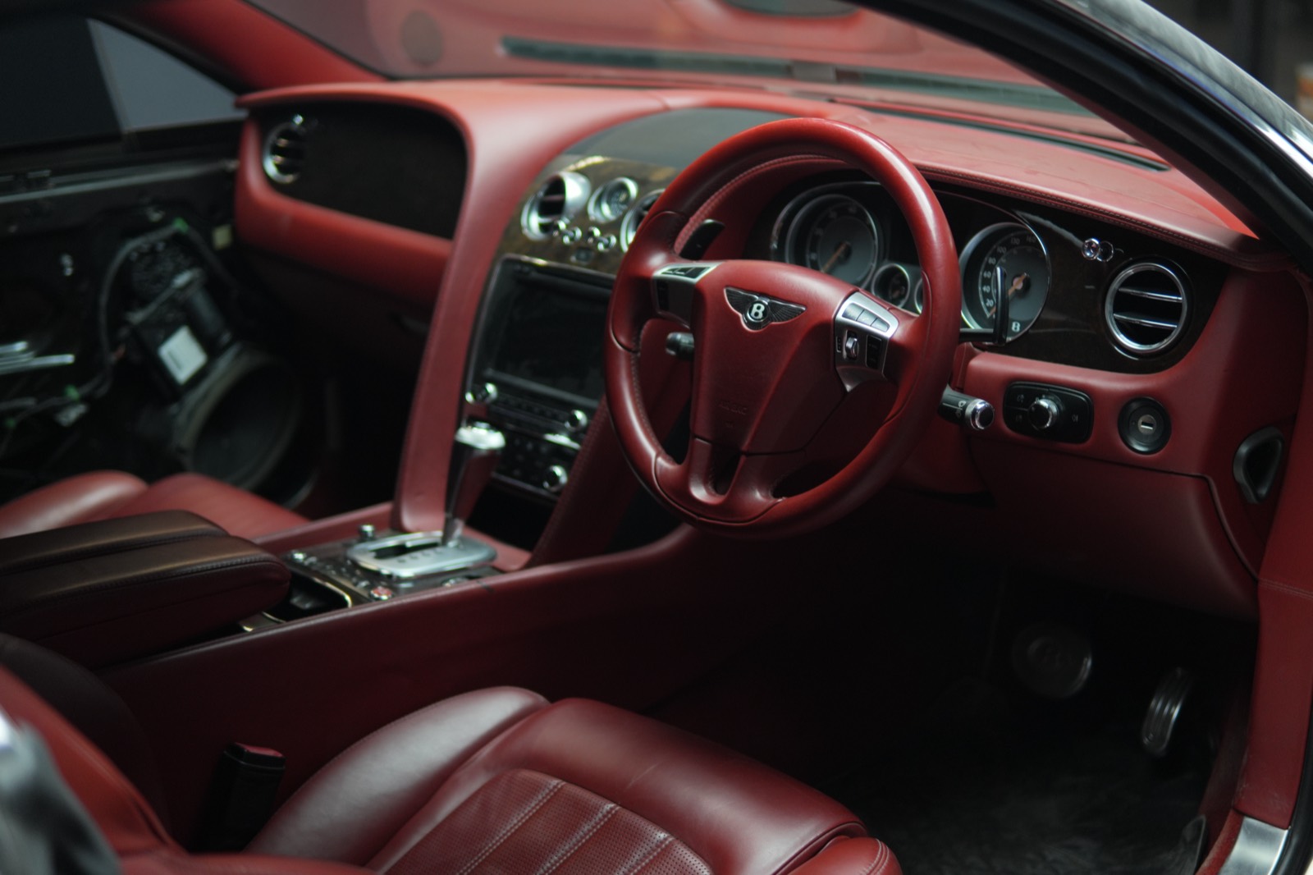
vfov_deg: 29.9
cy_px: 438
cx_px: 656
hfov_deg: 43.6
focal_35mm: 45
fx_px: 1641
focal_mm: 30
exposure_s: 1/160
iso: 400
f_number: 1.4
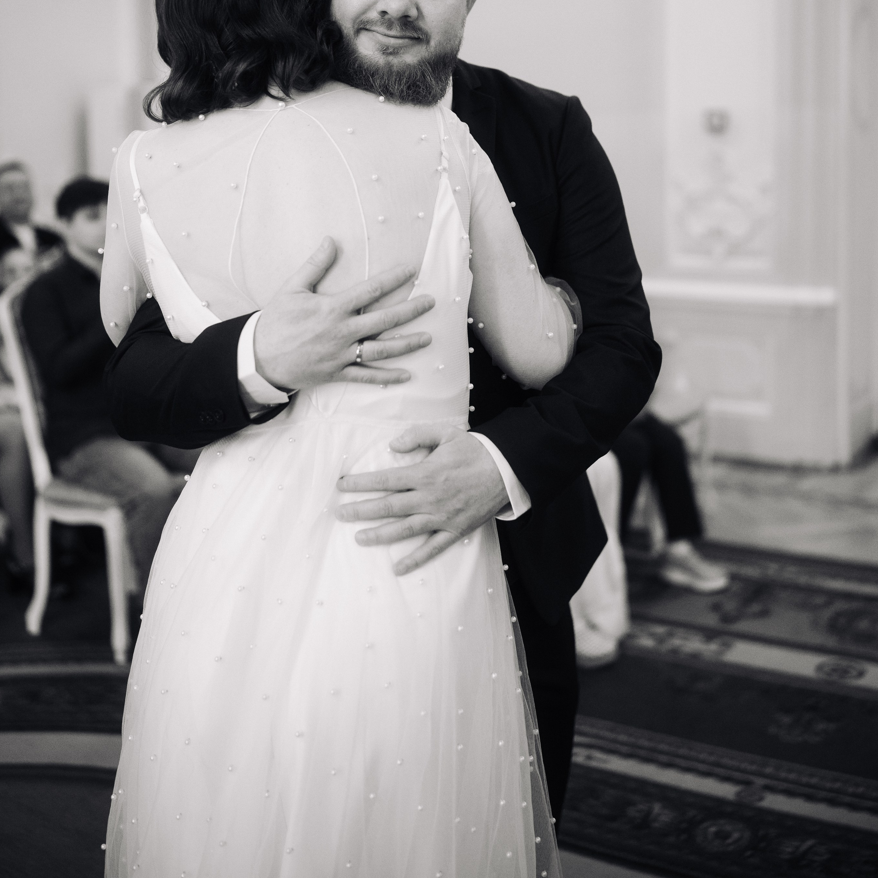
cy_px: 237
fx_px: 1291
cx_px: 437
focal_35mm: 45
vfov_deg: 36.8
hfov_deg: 37.6
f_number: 1.6
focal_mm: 35
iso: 1600
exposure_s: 1/640
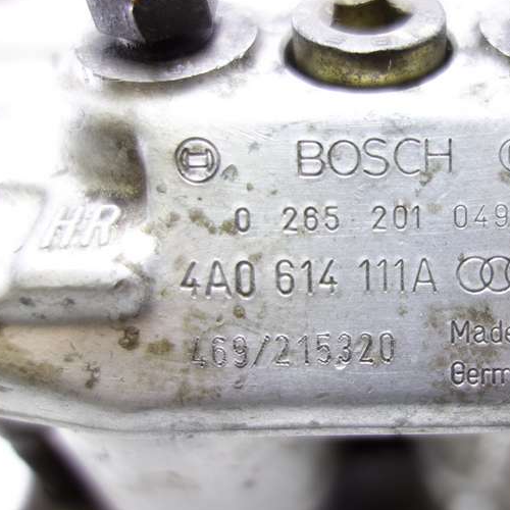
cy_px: 239
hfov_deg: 41.8
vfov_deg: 42.8
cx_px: 372
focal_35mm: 39
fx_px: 650
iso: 125
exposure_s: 1/40
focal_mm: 10.4
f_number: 1.8
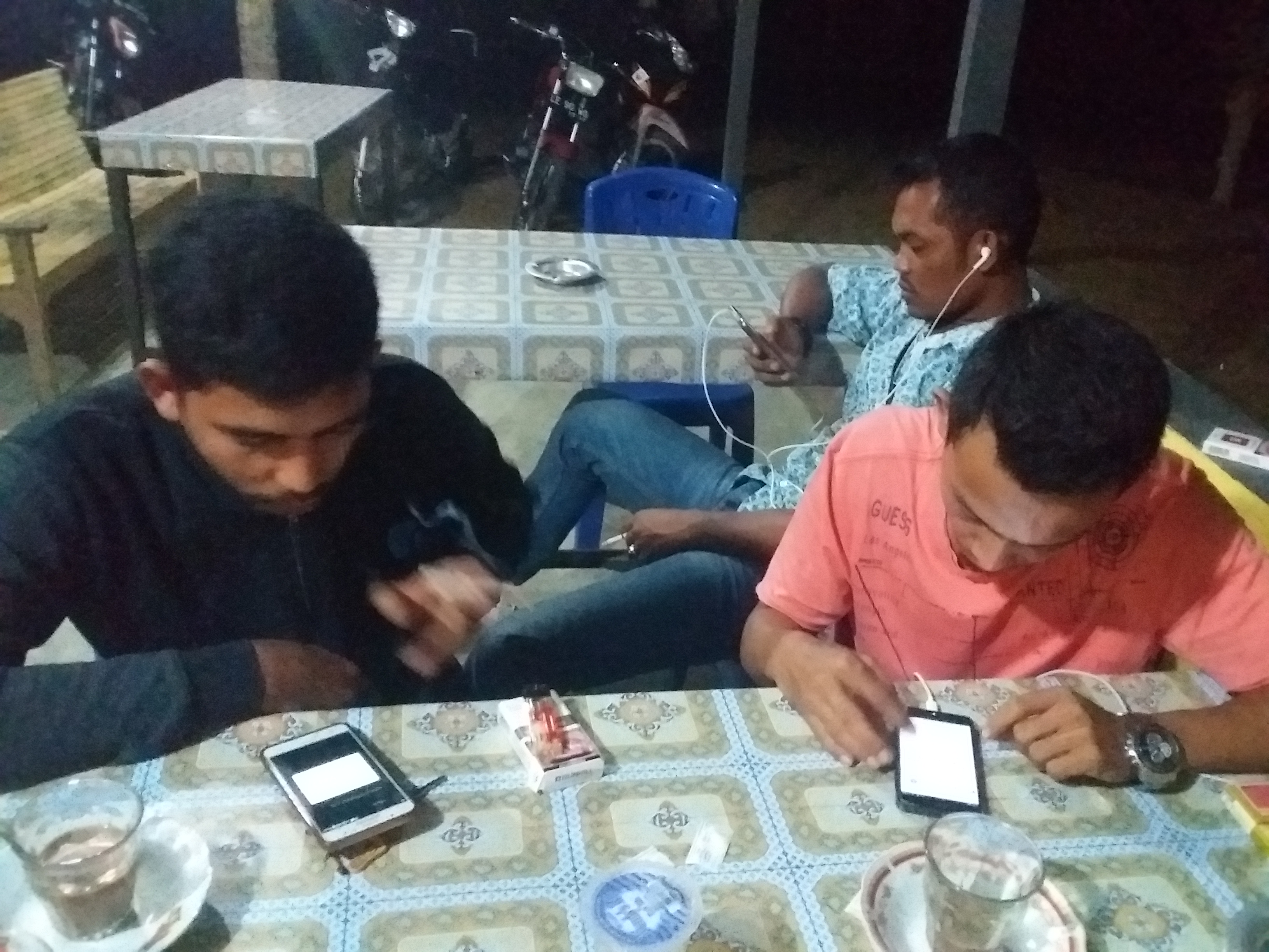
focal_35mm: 31
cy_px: 476
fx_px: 1136
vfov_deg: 45.4
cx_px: 634
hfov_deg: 58.4
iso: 1000
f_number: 2.2
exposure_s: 1/17
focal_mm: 3.3
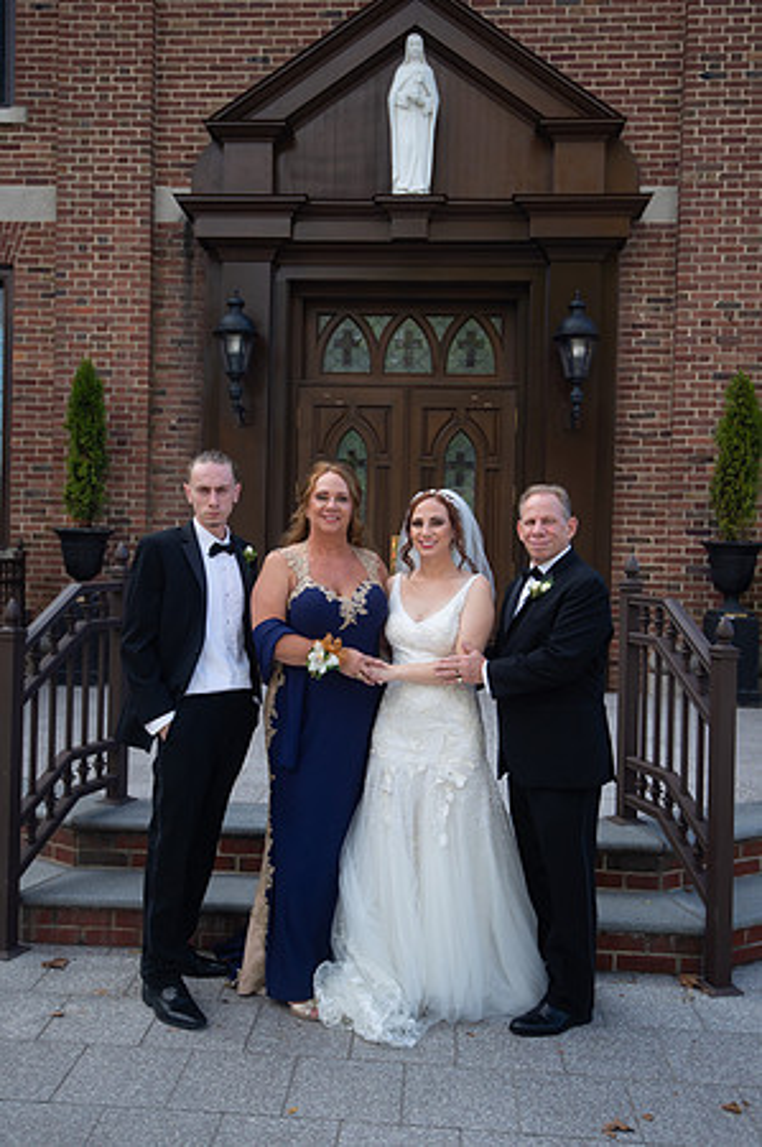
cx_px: 381
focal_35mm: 32
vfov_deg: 58.8
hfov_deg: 41.0
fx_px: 1018
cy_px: 574
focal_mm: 32
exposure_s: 1/1250
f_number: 4
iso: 400
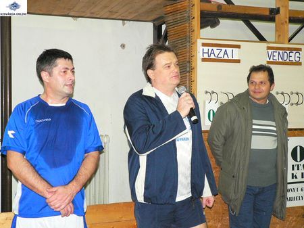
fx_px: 448
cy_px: 114
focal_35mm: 51
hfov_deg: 37.5
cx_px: 152
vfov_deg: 28.5
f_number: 2.8
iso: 400
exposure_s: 1/60
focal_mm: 8.7
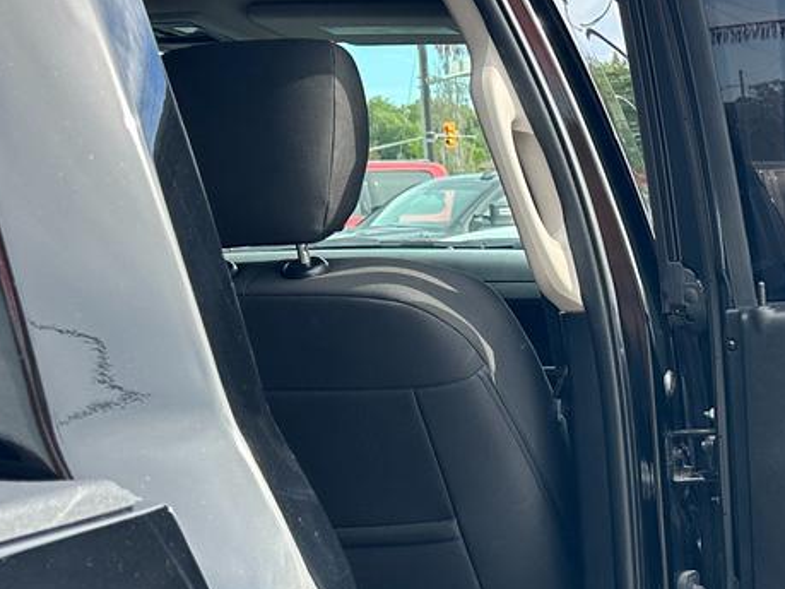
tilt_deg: -9.2
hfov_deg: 25.7
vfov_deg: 21.7
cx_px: 958
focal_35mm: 67
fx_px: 1519
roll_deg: +1.2
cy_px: 433
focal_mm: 6.86
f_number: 1.78
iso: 80
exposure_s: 1/690
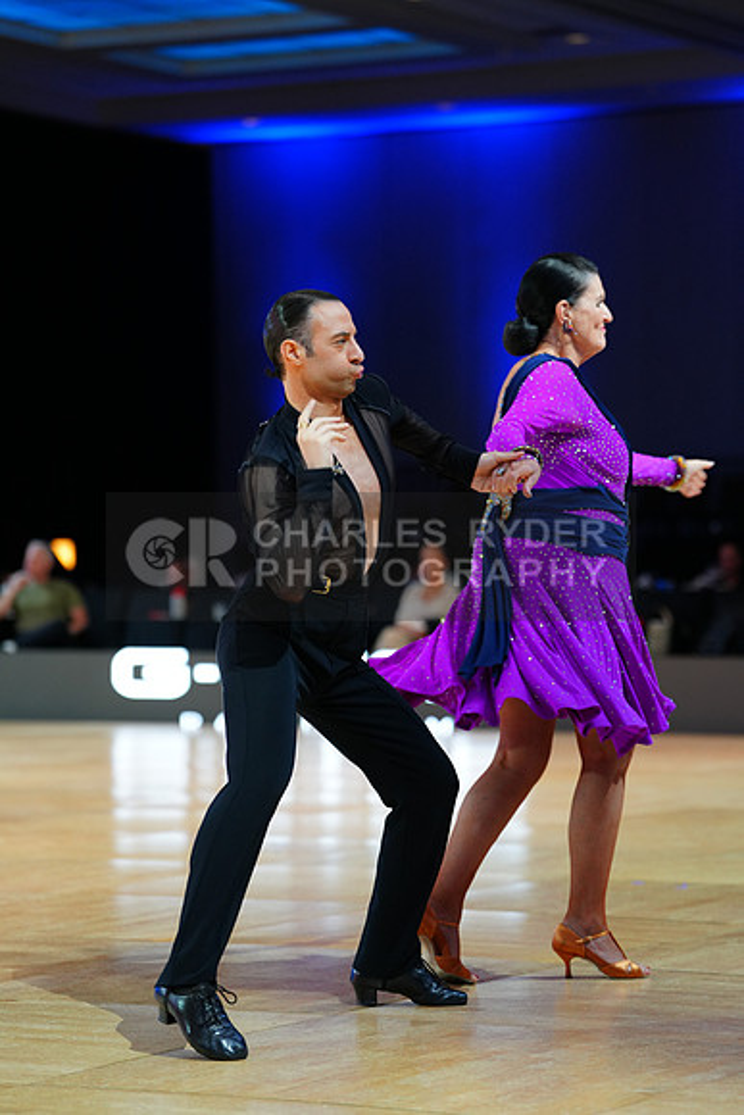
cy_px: 558
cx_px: 372
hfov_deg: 11.9
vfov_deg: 17.8
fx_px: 3563
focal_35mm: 115
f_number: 2.8
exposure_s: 1/400
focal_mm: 115
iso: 1250
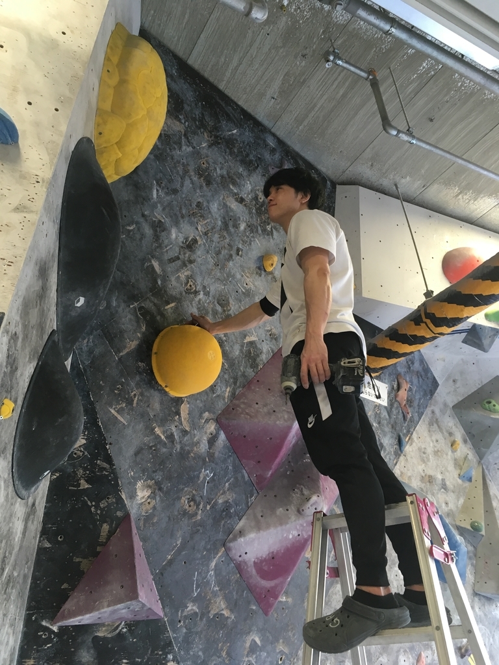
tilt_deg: +30.0
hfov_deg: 48.2
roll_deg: +7.6
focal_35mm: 29
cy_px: 332
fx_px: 557
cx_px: 250
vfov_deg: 61.7
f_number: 2.2
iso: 80
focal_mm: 4.15
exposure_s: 1/30
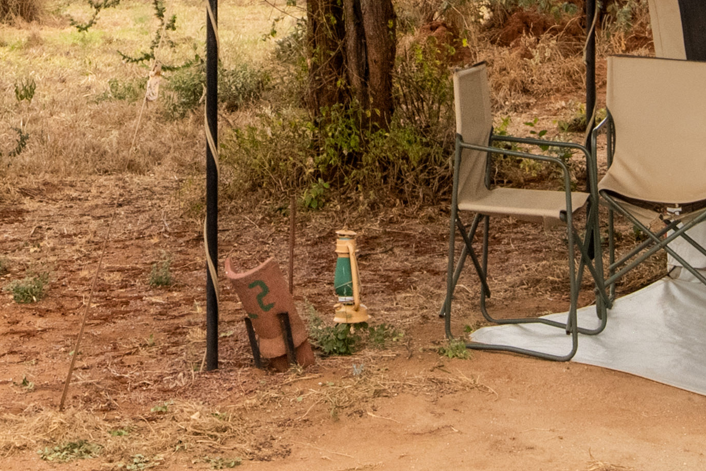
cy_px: -490
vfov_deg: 12.6
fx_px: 1844
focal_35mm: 94
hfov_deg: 21.5
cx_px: 180
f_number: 16
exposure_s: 1/500
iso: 800
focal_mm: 16
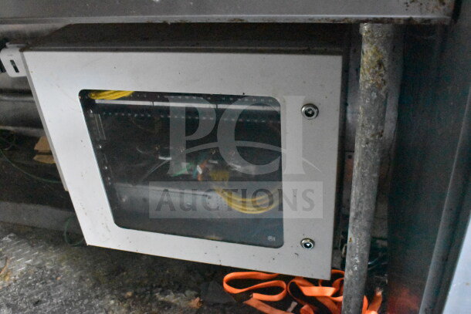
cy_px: 157
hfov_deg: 57.2
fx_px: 432
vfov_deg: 40.0
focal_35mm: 33
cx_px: 236
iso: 22800
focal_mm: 22
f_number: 3.8
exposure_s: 1/160
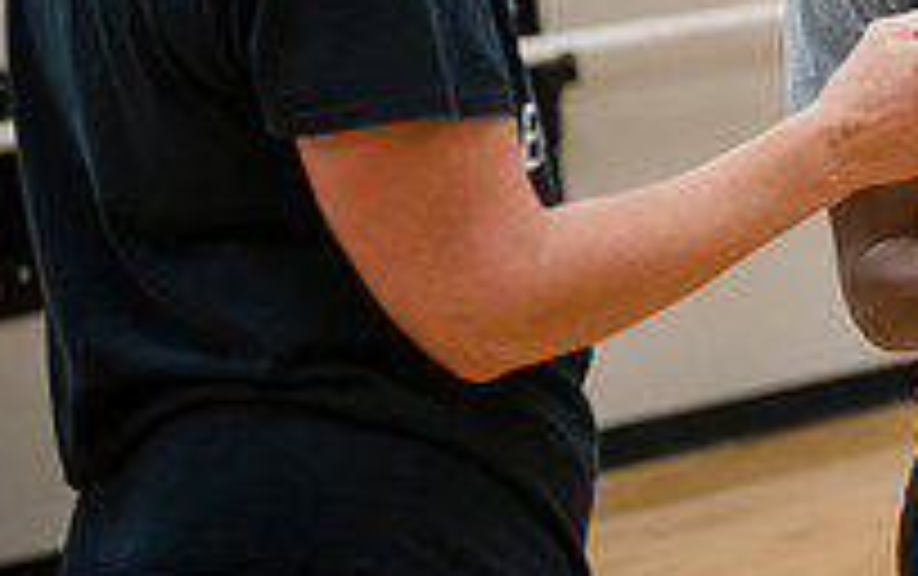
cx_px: 1120
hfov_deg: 12.2
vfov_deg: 7.8
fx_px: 4208
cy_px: -52
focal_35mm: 168
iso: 1000
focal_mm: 58
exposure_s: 1/160
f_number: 3.2
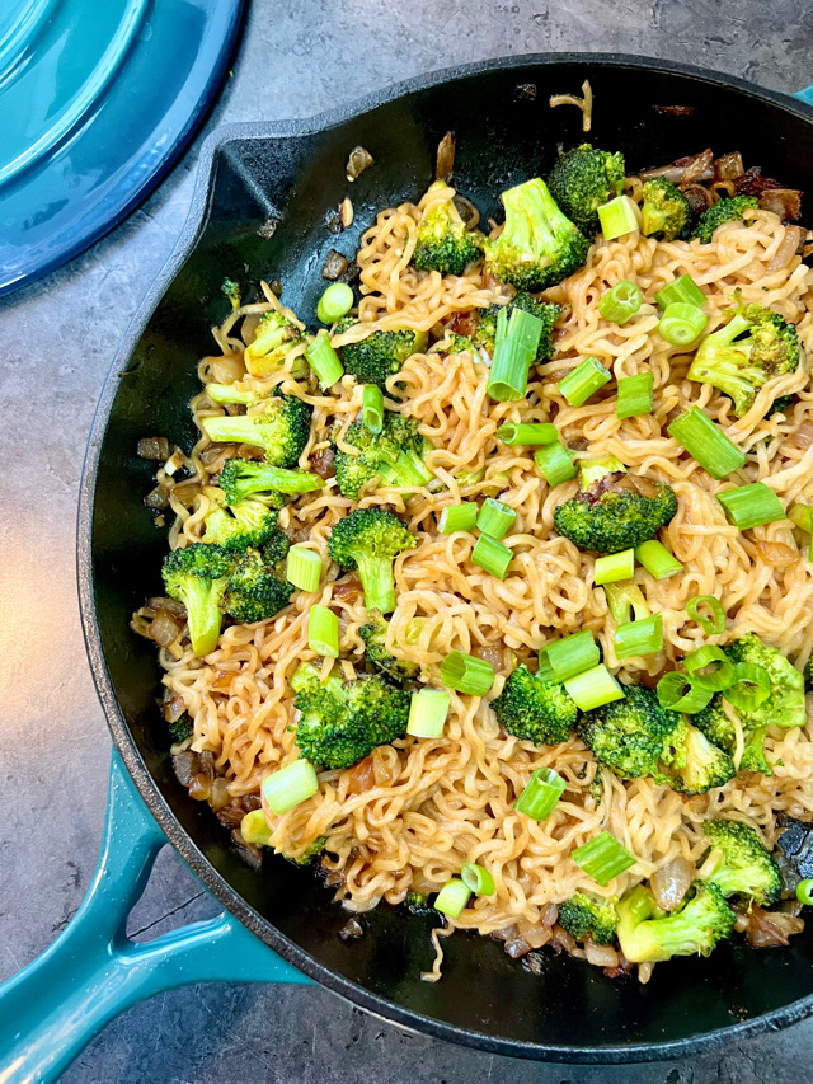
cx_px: 406
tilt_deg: -84.9
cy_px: 542
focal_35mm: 26
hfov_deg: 53.1
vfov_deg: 67.3
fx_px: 814
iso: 320
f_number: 1.5
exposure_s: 1/60
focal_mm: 5.7
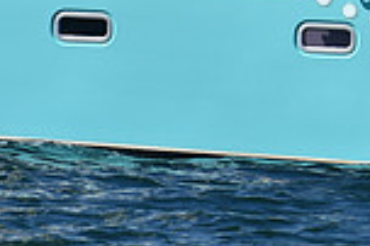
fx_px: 9671
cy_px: -203
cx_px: 433
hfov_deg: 2.2
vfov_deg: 1.5
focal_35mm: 942
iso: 100
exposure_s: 1/640
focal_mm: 165
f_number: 9
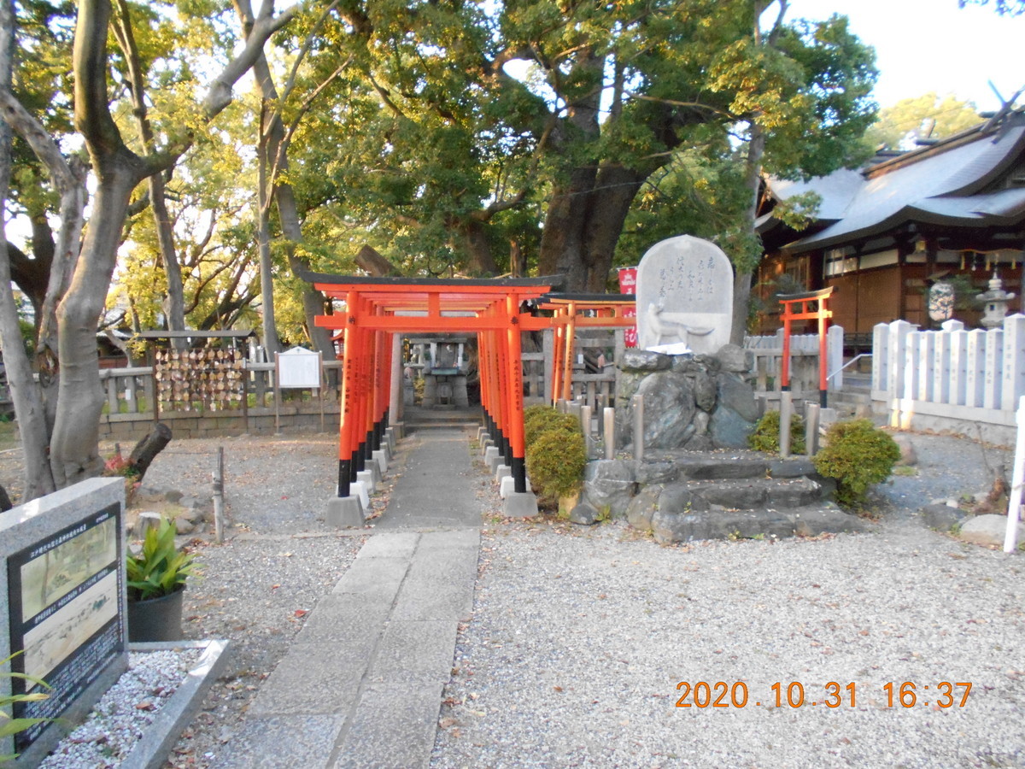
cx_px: 512
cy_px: 384
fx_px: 770
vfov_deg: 53.1
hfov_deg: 67.3
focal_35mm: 26
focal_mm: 4.6
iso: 800
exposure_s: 1/160
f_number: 3.2
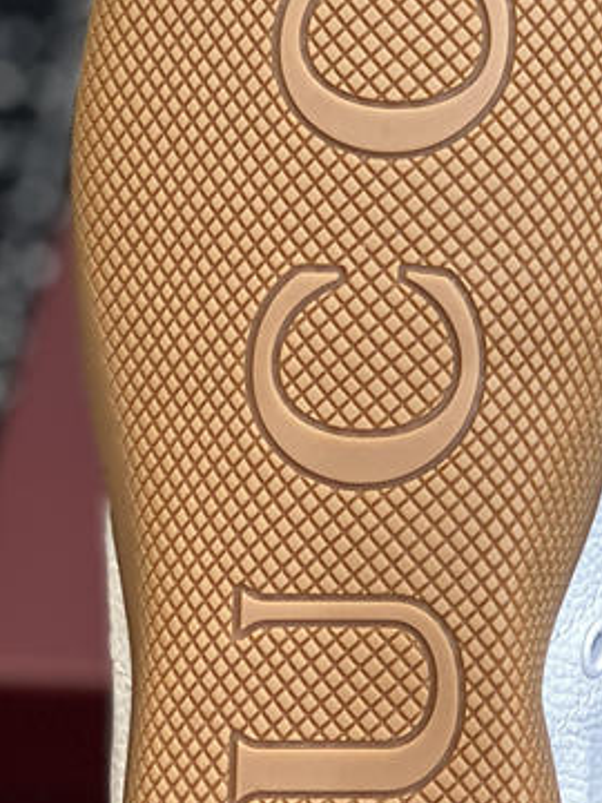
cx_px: 598
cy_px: 178
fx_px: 2898
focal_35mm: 125
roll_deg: -1.9
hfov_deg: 11.7
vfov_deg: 15.7
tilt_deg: -38.5
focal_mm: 6
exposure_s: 1/122
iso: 80
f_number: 2
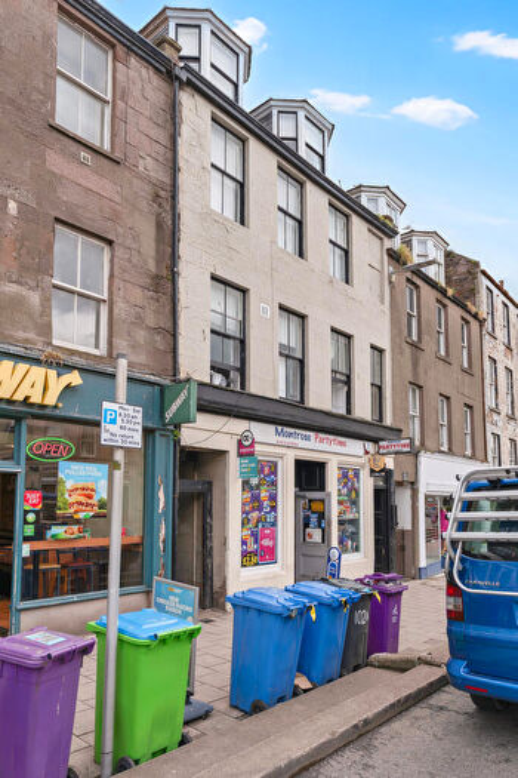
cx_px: 259
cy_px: 389
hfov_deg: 55.1
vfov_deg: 76.1
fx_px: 496
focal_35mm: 23
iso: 200
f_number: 5.6
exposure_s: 1/250
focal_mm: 23
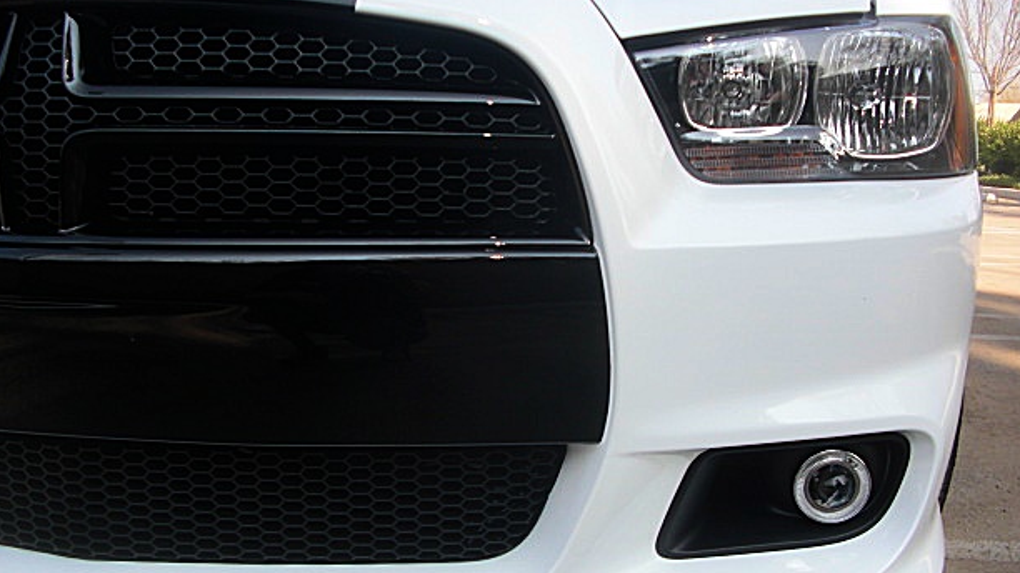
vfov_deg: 29.0
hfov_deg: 49.4
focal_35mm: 41
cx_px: 502
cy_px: 320
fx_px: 1109
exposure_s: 1/320
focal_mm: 6.3
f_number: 2.8
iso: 50
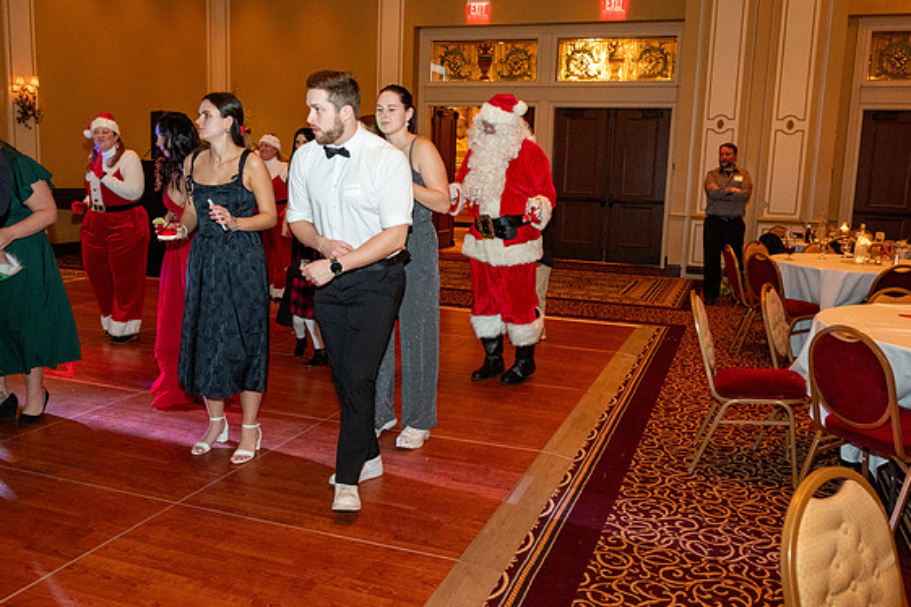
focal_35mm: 30
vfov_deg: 43.6
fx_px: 759
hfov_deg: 61.9
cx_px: 460
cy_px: 299
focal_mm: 19.6
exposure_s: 1/125
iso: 2500
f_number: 3.2
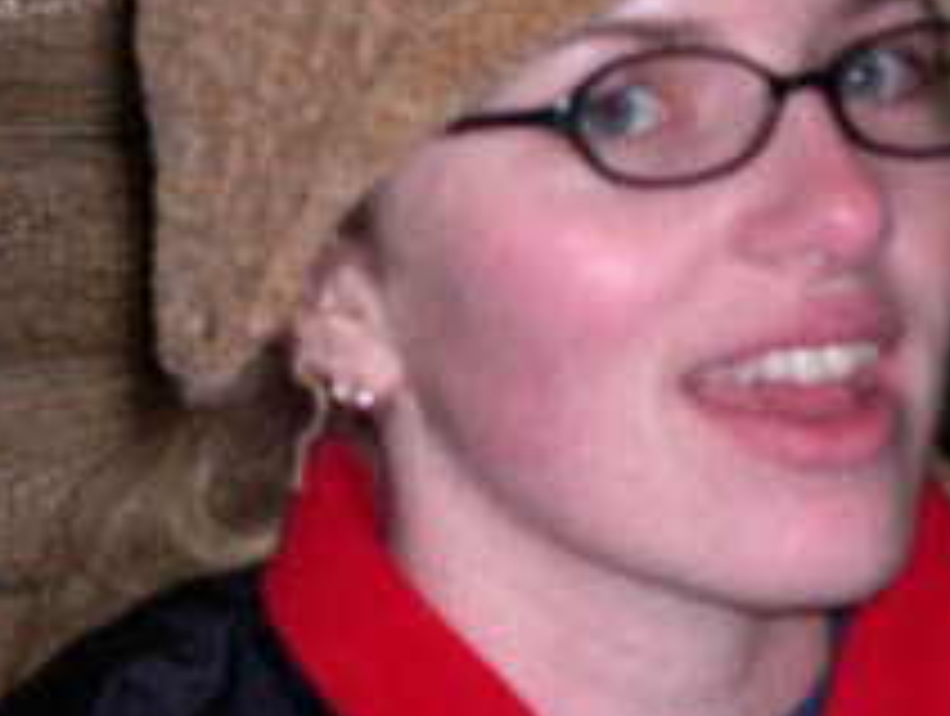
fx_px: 6680
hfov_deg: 8.1
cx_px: 738
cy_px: 234
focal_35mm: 243
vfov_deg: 6.1
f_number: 4.9
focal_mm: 24
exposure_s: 1/60
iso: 162
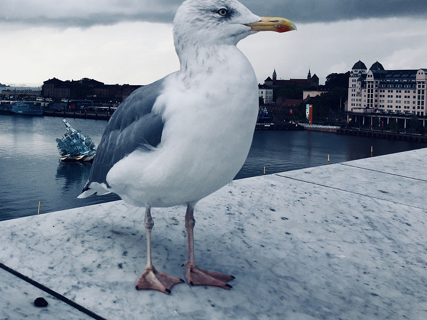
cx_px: 78
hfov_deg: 38.0
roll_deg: -2.4
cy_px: 101
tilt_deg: -1.1
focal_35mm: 48
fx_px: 592
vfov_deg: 30.0
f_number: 2.2
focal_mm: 4.15
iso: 25
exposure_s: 1/651
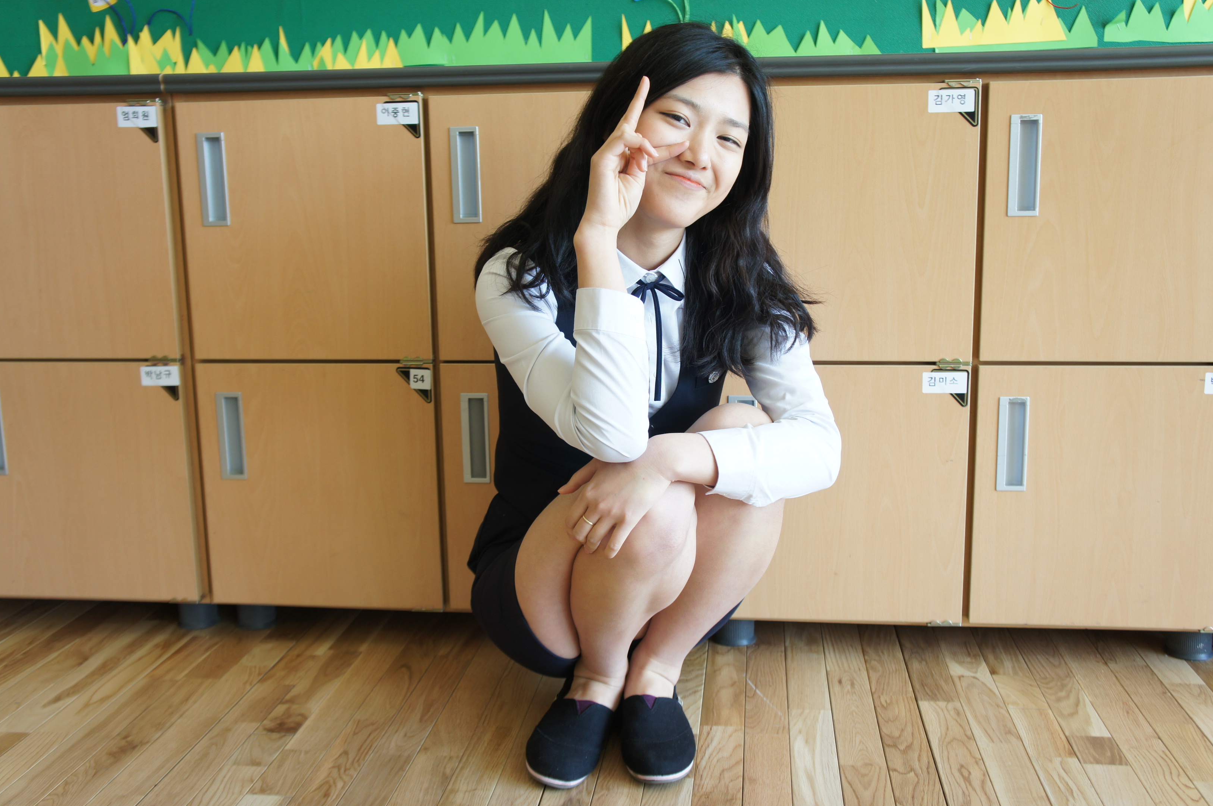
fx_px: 1196
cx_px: 615
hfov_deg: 53.8
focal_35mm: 36
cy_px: 401
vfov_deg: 37.3
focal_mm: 23
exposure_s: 1/40
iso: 200
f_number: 4
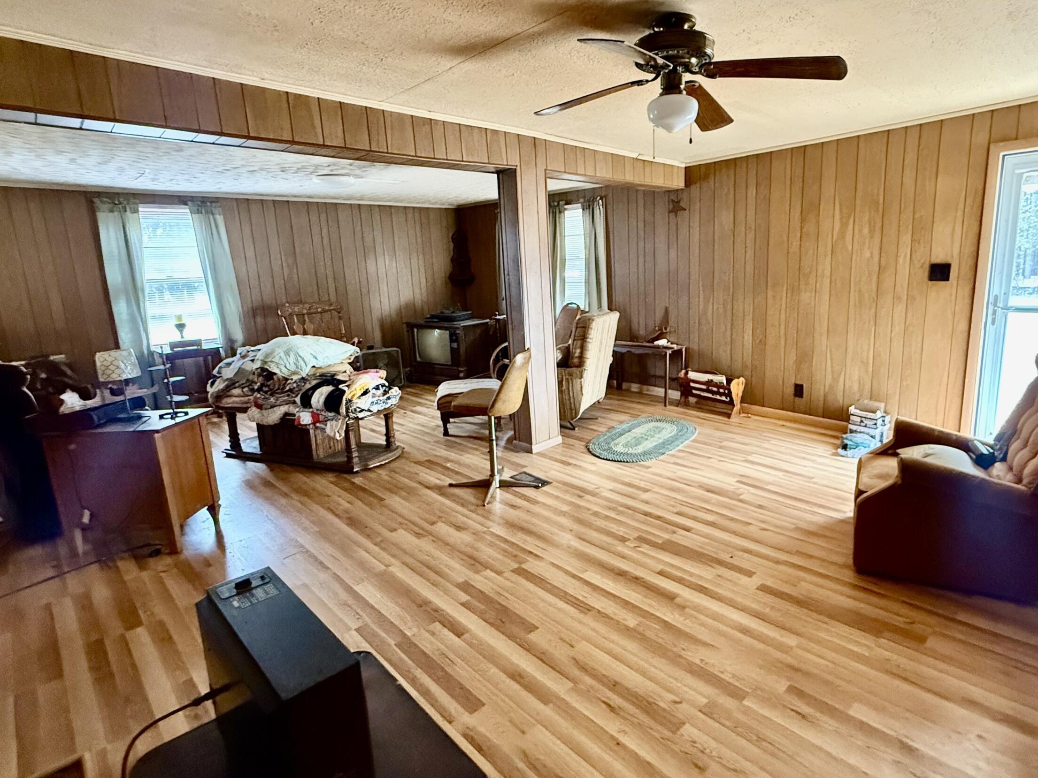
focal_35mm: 19
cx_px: 584
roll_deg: +1.9
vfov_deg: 68.7
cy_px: 375
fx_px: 570
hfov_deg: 84.3
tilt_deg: -11.3
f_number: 2.2
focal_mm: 2.22
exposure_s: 1/60
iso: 1000
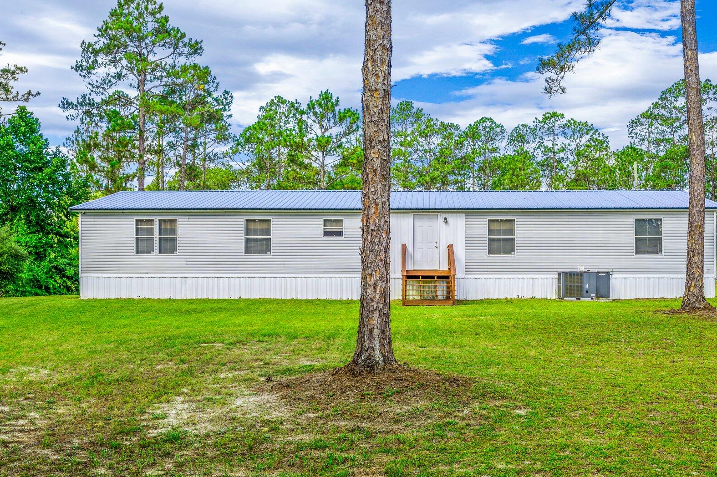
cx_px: 399
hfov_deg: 49.5
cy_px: 291
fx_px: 776
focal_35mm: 39
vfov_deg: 34.0
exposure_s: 1/125
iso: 100
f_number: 9
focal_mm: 30
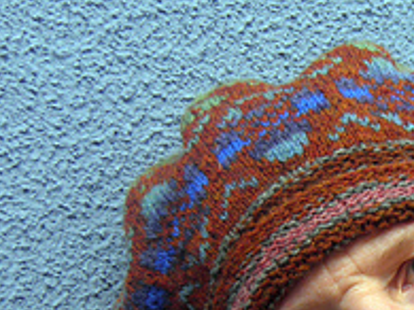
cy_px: 292
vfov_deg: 5.2
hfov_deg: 6.9
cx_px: 446
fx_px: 3430
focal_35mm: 287
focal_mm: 20.2
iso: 50
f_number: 4
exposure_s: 1/320
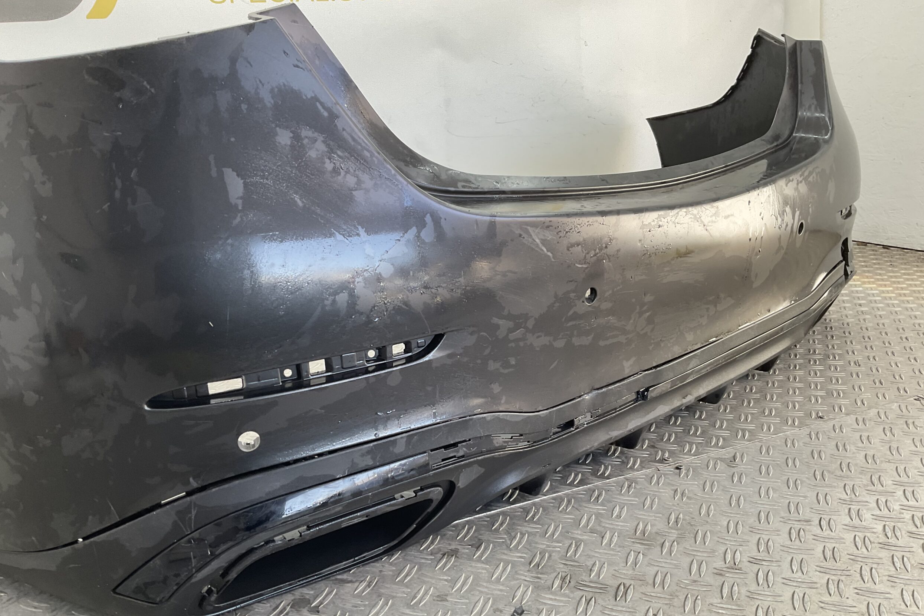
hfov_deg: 60.3
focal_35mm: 31
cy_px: 332
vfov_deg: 42.3
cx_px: 457
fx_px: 796
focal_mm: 3
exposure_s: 1/100
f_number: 1.8
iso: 32
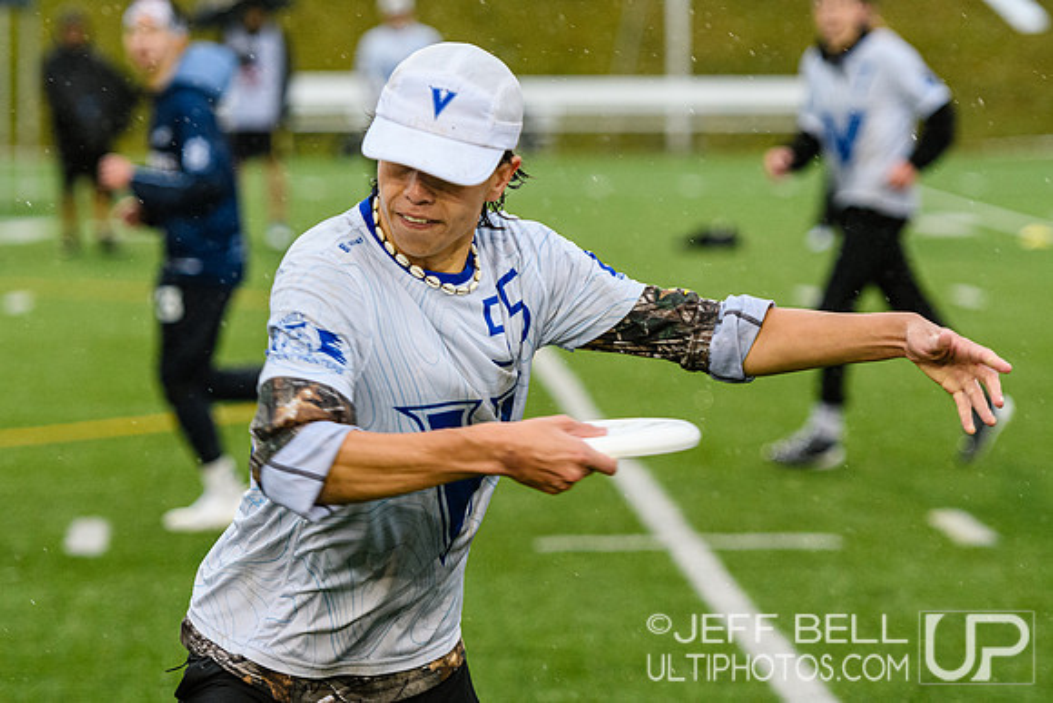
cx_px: 526
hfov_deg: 11.0
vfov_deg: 7.3
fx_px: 5485
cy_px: 352
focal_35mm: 188
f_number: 3.2
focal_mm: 125
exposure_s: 1/1000
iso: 1800
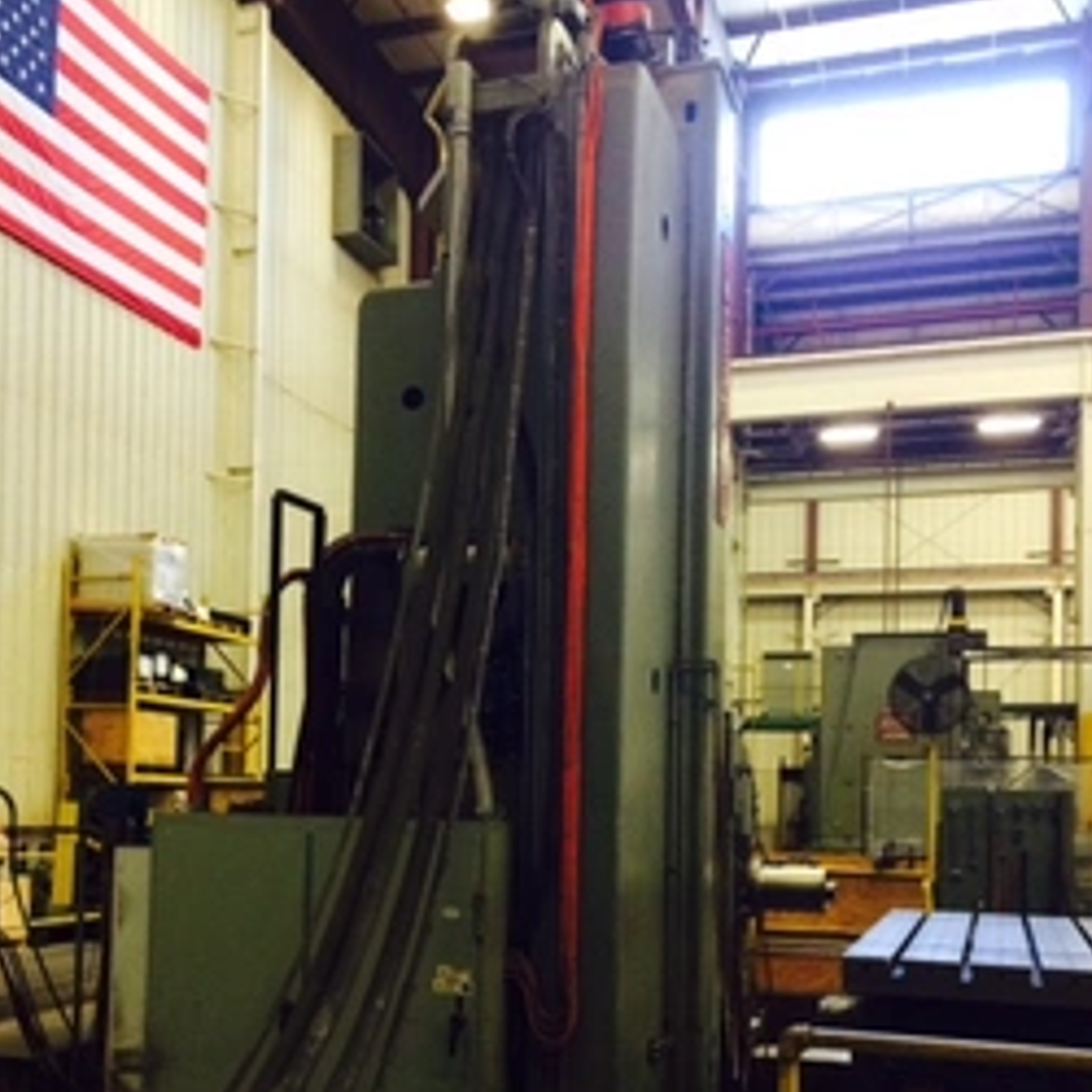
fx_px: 1463
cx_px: 446
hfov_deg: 40.8
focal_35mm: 41
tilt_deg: -0.6
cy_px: 729
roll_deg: -0.2
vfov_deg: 40.4
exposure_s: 1/30
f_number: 2.2
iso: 200
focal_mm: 4.15
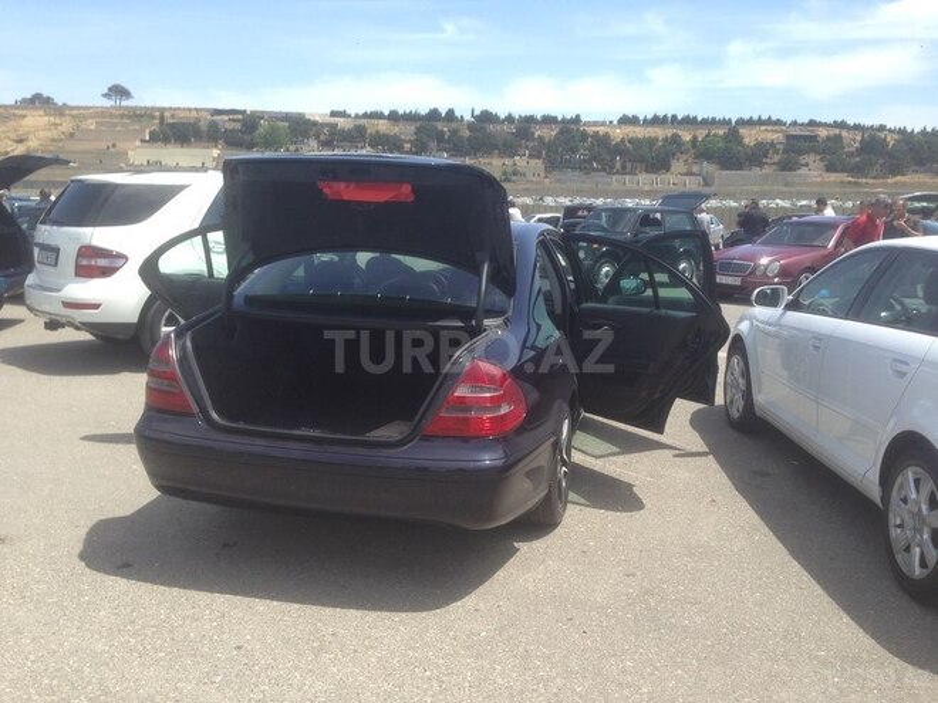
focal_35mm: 33
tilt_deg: -9.9
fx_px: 894
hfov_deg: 55.4
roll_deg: -1.0
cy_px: 352
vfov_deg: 42.9
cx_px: 469
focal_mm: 4.12
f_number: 2.4
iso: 50
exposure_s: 1/874
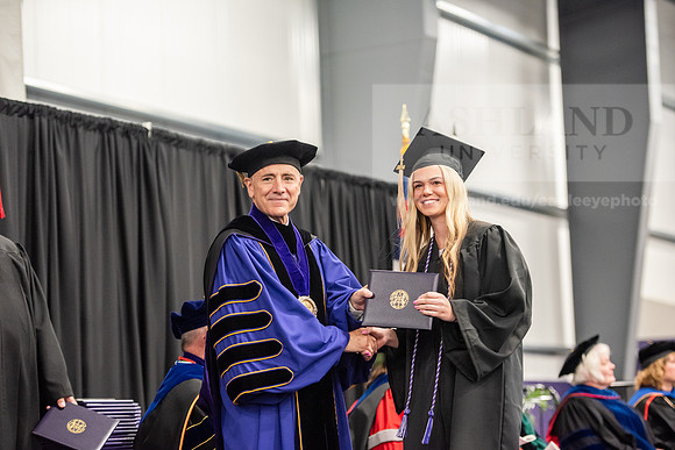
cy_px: 225
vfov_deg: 13.4
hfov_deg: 20.0
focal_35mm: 102
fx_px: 1913
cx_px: 338
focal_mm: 102
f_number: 3.2
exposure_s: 1/200
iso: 3200
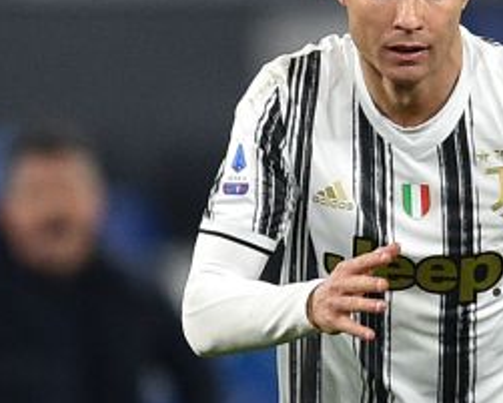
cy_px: 498
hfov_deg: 1.3
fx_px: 22801
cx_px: 846
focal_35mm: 1531
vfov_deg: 1.0
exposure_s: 1/1250
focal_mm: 400
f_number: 3.2
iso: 1600
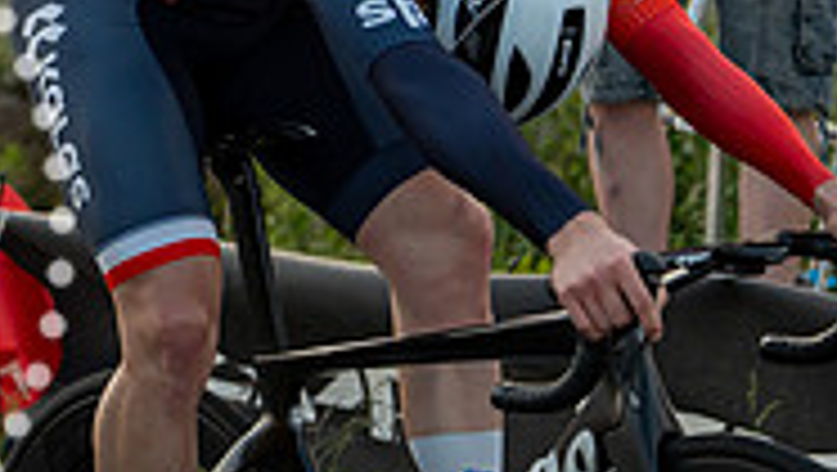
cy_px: -2
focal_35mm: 274
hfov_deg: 7.9
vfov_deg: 4.4
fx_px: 6086
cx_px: 351
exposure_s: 1/1250
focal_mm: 84
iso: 400
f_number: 3.2
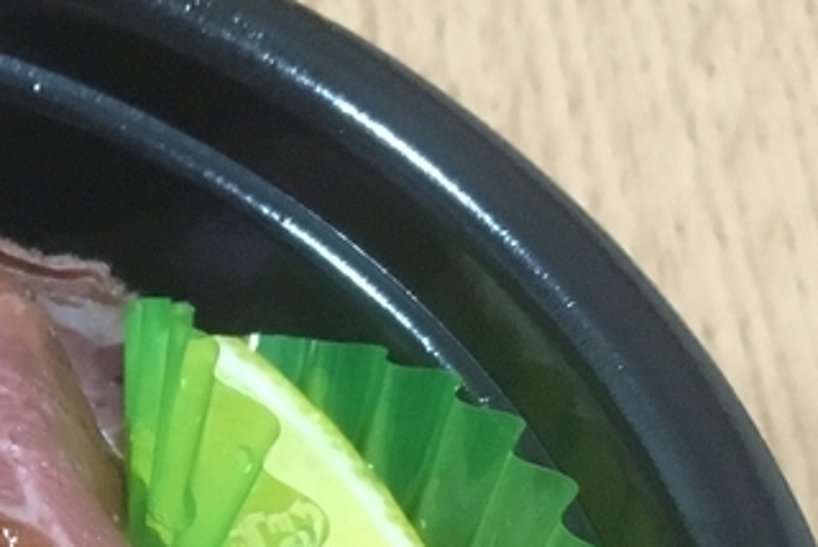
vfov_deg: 11.5
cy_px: 913
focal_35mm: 113
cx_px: -427
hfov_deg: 16.4
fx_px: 2570
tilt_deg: -56.7
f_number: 2.2
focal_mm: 4.15
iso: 200
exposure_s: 1/20
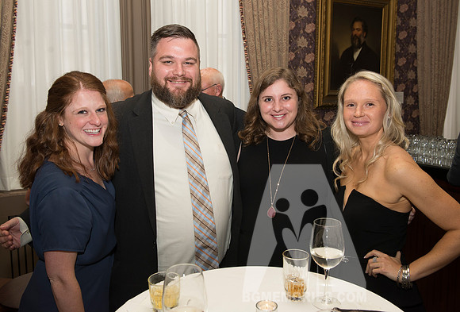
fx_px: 435
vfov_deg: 39.4
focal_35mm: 34
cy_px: 148
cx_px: 229
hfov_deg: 55.7
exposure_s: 1/80
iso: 1000
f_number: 5.6
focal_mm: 32
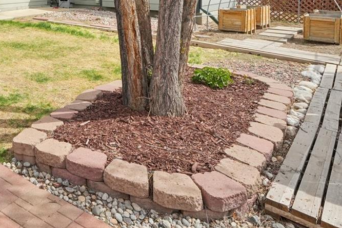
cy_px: -24
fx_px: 342
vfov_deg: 32.4
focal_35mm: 36
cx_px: -13
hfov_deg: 43.9
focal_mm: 10
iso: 800
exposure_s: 1/1600
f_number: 8
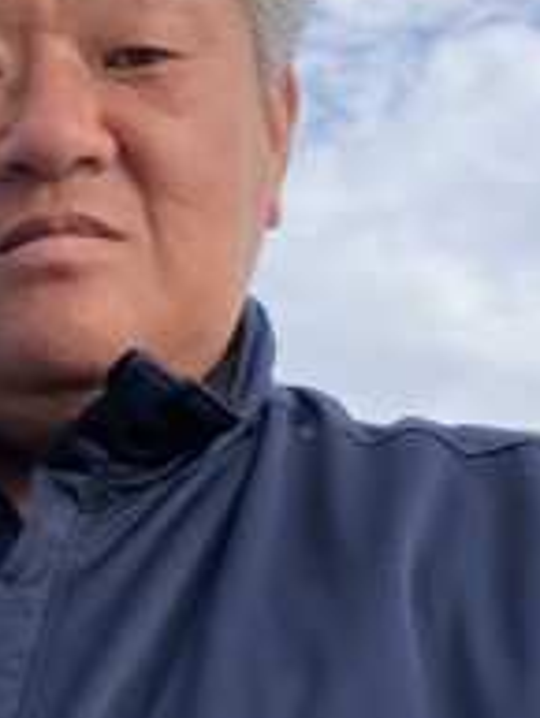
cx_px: -264
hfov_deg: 12.2
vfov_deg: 16.6
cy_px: 718
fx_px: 2410
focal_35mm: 116
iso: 32
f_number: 1.8
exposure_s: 1/1473
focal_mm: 3.99
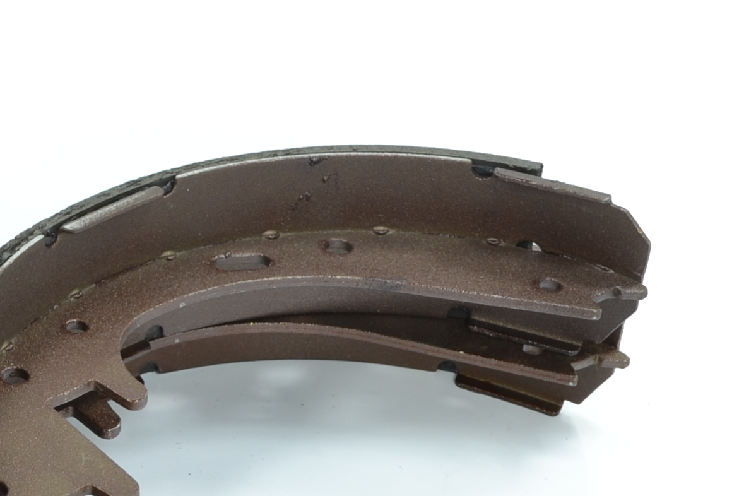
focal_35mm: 127
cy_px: 438
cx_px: -41
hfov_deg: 15.7
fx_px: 2634
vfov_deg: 10.7
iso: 100
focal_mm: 29
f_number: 7.1
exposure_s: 1/25
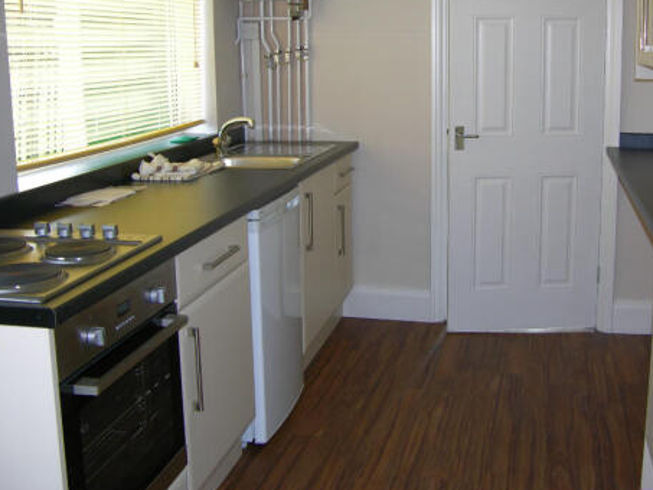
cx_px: 394
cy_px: 181
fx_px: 849
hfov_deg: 41.9
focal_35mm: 45
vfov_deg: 32.0
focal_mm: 8.9
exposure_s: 1/30
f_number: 2.8
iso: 50
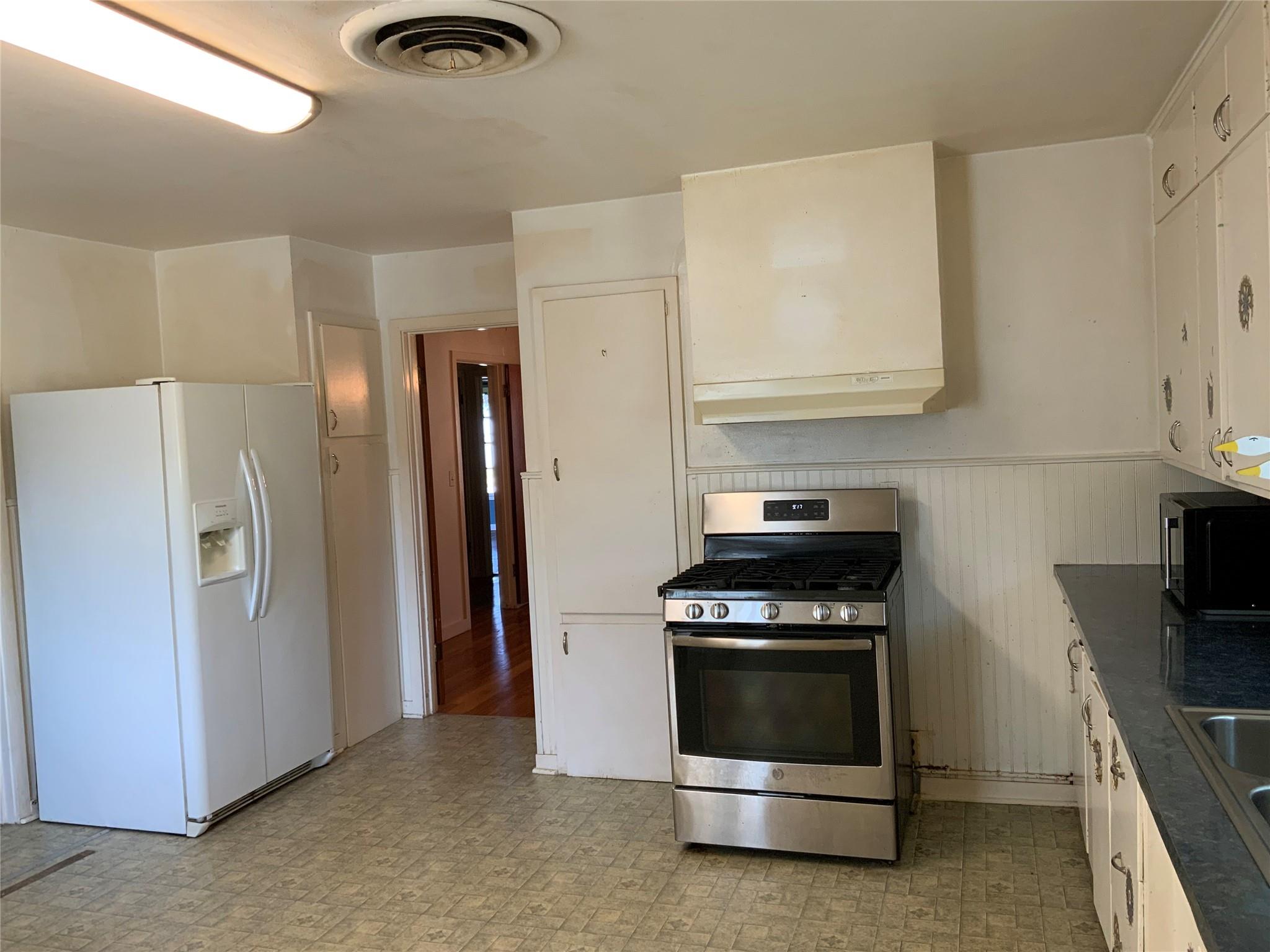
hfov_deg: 61.7
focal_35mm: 29
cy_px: 476
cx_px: 635
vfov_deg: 48.2
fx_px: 1064
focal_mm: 3
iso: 50
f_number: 1.8
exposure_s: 1/60
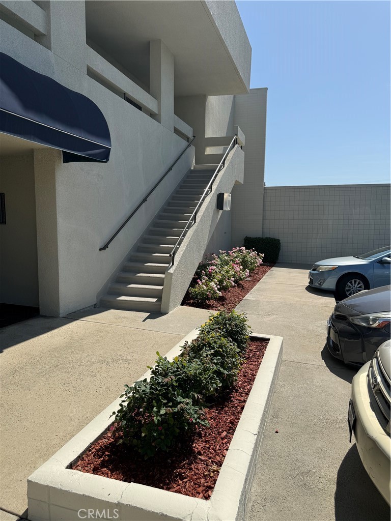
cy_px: 260
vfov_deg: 71.6
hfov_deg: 56.8
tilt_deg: -6.1
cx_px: 196
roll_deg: -1.2
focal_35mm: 24
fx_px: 361
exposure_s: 1/7353
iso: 80
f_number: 1.78
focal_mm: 6.76
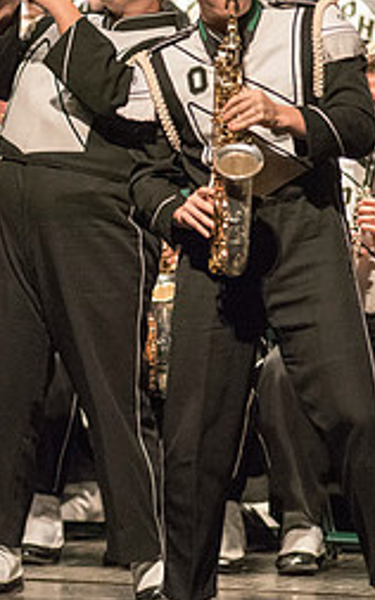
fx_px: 11469
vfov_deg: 3.0
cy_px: 191
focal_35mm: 701
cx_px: -247
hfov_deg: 1.9
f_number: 2.8
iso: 4000
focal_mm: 300
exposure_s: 1/500
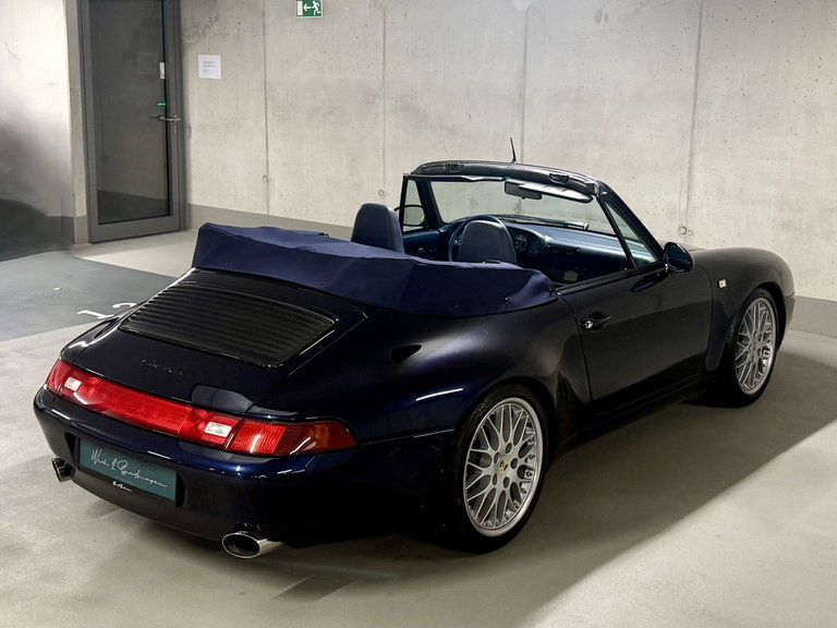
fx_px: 580
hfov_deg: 71.6
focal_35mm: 24
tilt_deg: -11.8
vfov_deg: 56.8
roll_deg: -0.5
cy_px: 314
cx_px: 418
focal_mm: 6.76
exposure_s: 1/100
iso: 320
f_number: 1.78
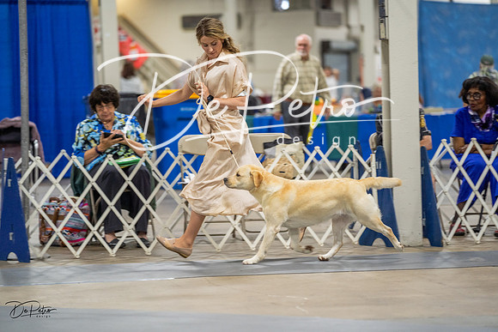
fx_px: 2103
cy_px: 166
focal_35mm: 152
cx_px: 249
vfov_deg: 9.0
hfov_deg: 13.5
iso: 2000
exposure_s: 1/160
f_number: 2.8
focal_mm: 152
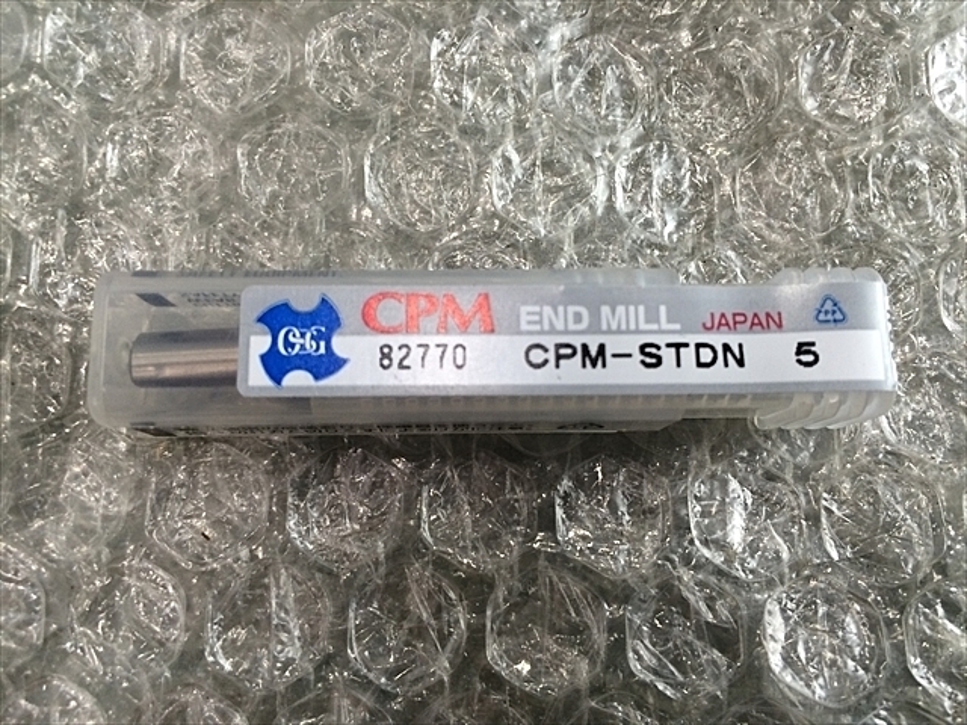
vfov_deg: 48.2
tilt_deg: -82.4
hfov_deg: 61.7
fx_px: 810
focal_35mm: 29
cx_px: 484
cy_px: 362
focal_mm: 4.15
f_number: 2.2
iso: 80
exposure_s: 1/30
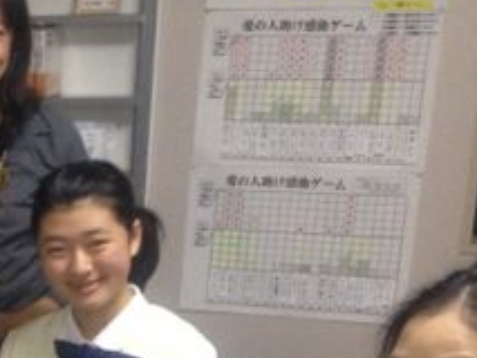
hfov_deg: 18.2
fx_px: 1365
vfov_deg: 14.6
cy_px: 405
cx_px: -181
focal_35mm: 99
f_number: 2.4
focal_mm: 4.13
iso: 320
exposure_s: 1/20
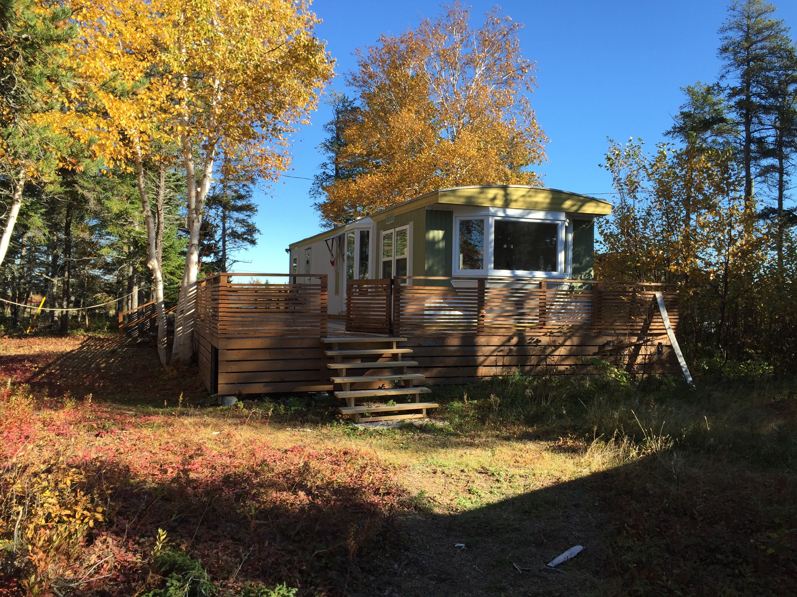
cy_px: 298
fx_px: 668
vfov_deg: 48.2
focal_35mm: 29
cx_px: 398
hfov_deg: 61.7
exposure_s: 1/791
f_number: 2.2
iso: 32
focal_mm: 4.15
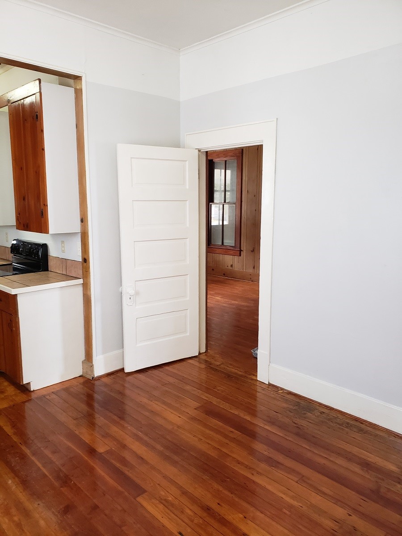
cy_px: 268
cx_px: 201
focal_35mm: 26
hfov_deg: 53.1
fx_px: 403
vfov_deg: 67.3
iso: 320
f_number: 2.4
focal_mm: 4.3
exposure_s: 1/60
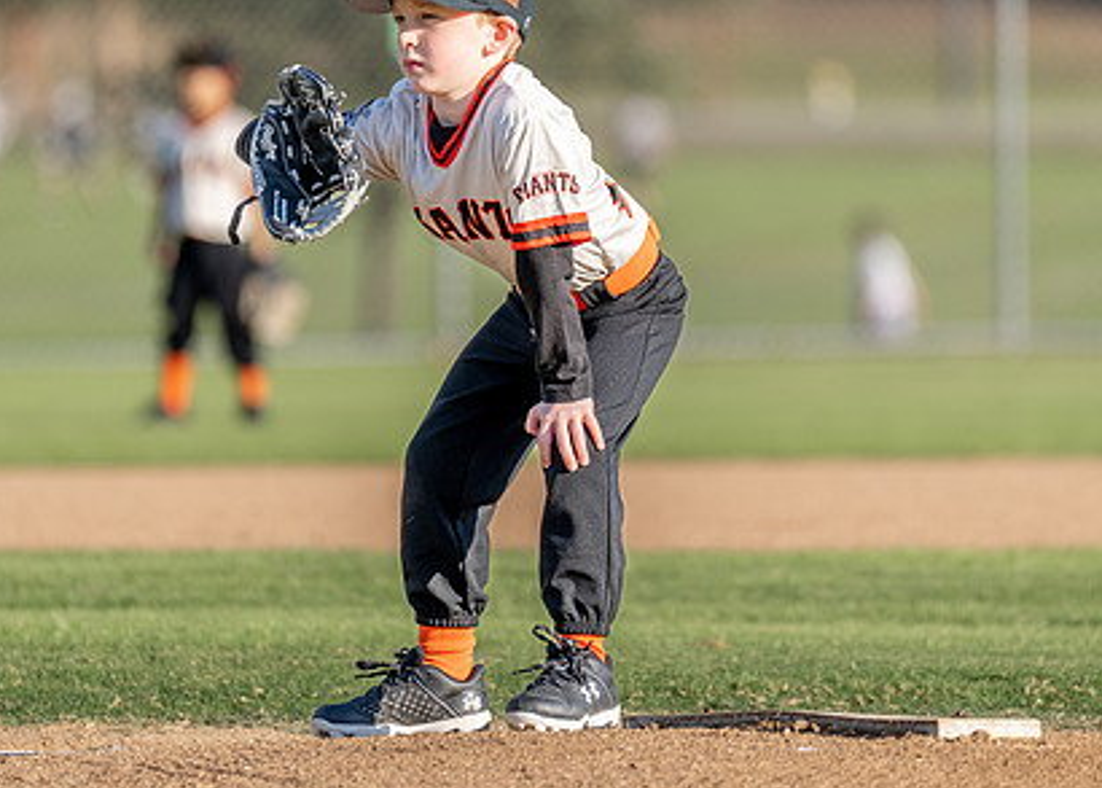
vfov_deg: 3.0
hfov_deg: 4.3
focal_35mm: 474
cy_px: 217
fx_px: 14838
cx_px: 527
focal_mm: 200
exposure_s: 1/1600
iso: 100
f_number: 2.8
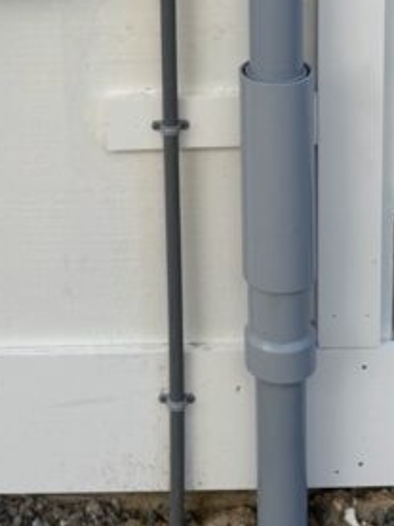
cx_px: 110
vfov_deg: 20.4
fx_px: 1351
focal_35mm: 89
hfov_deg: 16.5
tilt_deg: -15.8
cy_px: -128
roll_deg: +2.1
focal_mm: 6.76
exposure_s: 1/853
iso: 80
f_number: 1.78
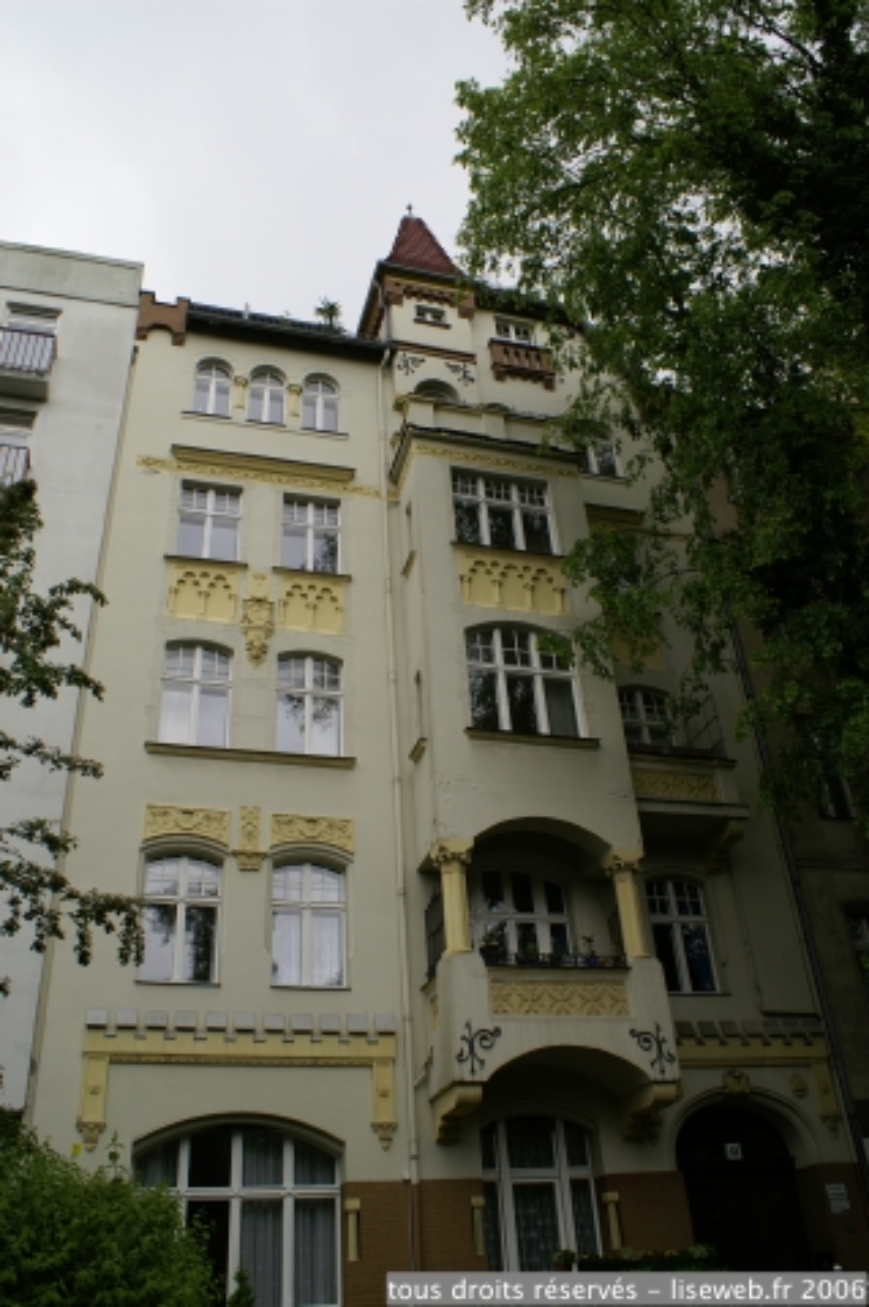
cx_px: 434
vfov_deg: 62.0
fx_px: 1089
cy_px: 654
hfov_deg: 43.5
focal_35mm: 30
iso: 100
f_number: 7.1
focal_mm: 20
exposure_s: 1/50
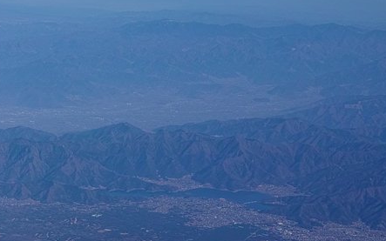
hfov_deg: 18.8
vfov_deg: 12.3
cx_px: -55
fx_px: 1115
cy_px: 161
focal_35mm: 106
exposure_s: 1/1000
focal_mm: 30
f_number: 5.6
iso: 100
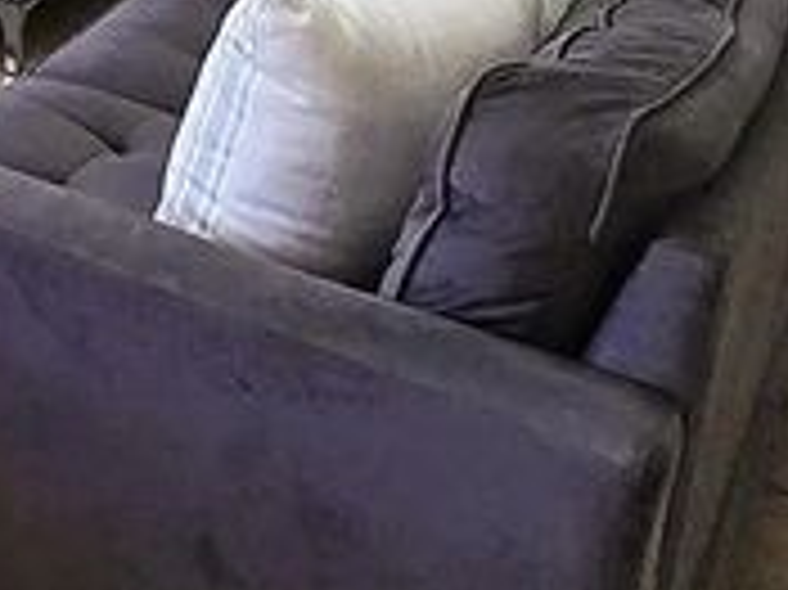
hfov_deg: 18.6
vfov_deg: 16.4
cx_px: -707
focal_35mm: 76
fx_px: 1729
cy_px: -450
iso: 100
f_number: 2.2
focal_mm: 2.2
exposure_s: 1/120
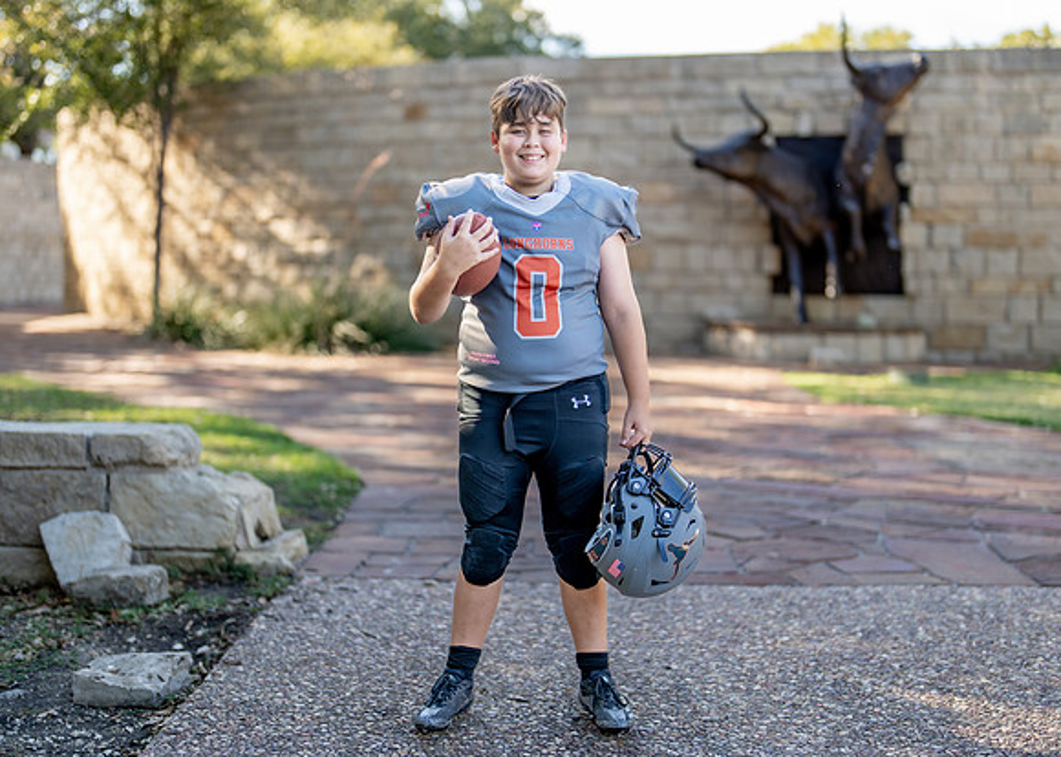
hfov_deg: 33.1
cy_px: 412
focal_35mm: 59
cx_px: 560
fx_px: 1783
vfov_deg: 24.0
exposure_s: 1/1000
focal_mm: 50
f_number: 1.2
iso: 100
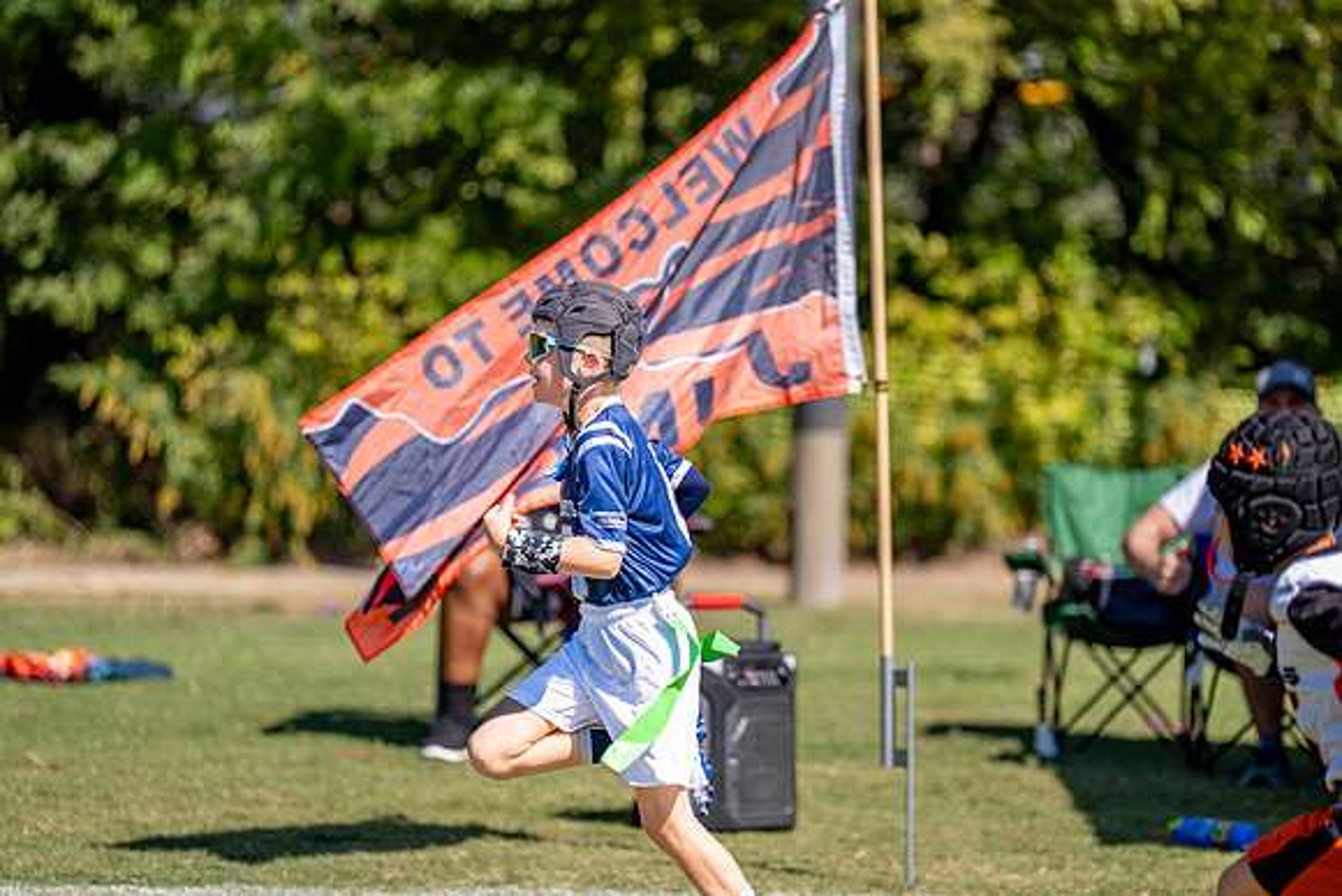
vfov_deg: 7.5
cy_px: 491
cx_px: 681
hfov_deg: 11.2
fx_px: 6835
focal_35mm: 183
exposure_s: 1/2000
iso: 160
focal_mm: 164
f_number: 2.8
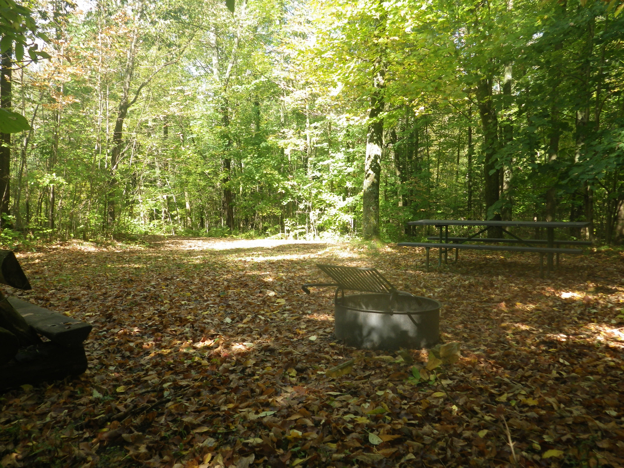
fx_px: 505
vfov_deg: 49.7
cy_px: 234
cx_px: 312
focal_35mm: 28
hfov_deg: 63.4
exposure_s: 1/80
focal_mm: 5
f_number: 3.5
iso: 80
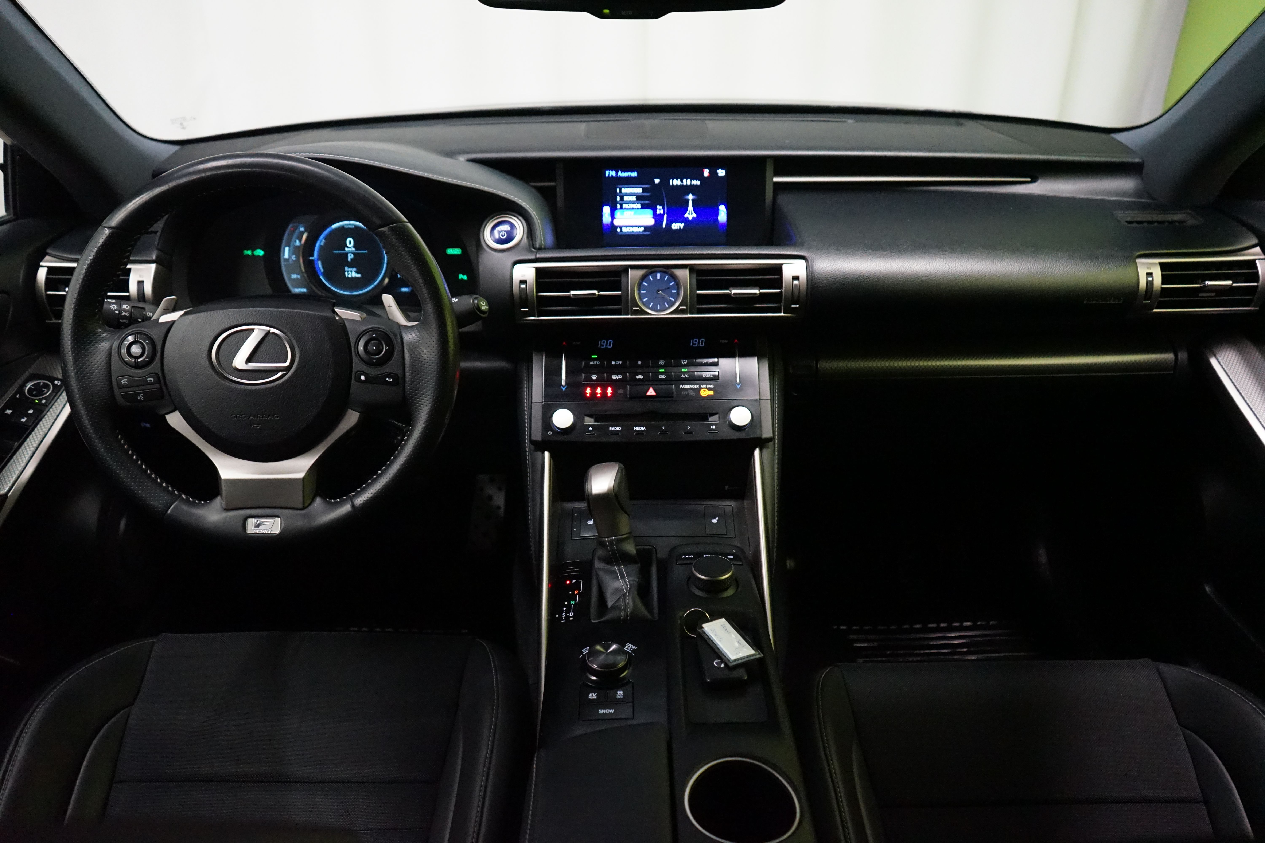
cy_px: 422
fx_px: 984
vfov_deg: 46.4
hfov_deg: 65.5
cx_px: 632
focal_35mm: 28
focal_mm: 28
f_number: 3.5
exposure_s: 1/80
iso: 6400
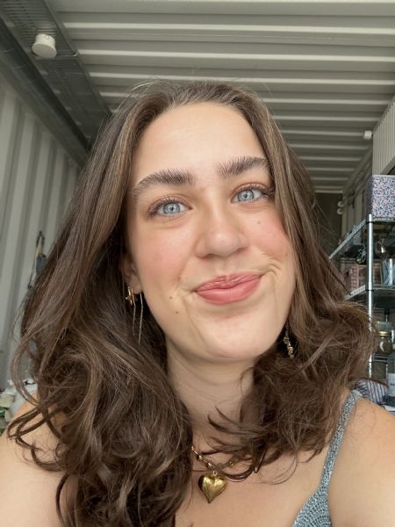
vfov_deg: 60.0
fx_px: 456
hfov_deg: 46.8
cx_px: 198
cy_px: 264
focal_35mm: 30
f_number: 1.9
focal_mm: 2.69
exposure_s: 1/124
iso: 20
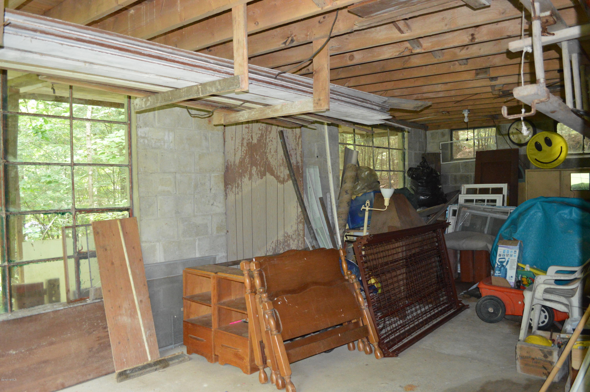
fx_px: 442
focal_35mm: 27
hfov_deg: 67.4
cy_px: 196
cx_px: 295
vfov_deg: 47.8
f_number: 3.5
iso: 2200
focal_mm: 18
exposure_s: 1/60
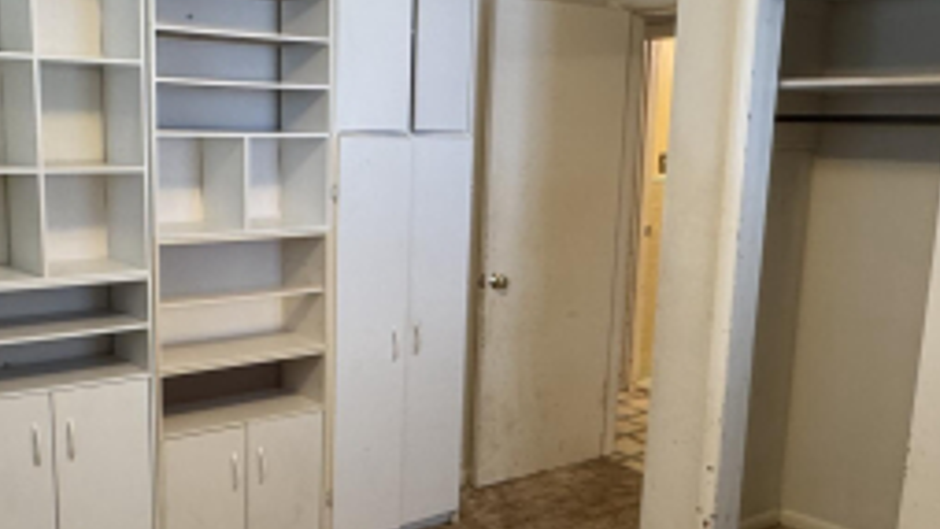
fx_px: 997
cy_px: 322
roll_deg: -0.9
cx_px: 409
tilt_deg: -12.3
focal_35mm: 40
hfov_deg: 50.3
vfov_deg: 29.6
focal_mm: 2.22
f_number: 2.2
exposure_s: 1/60
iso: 320
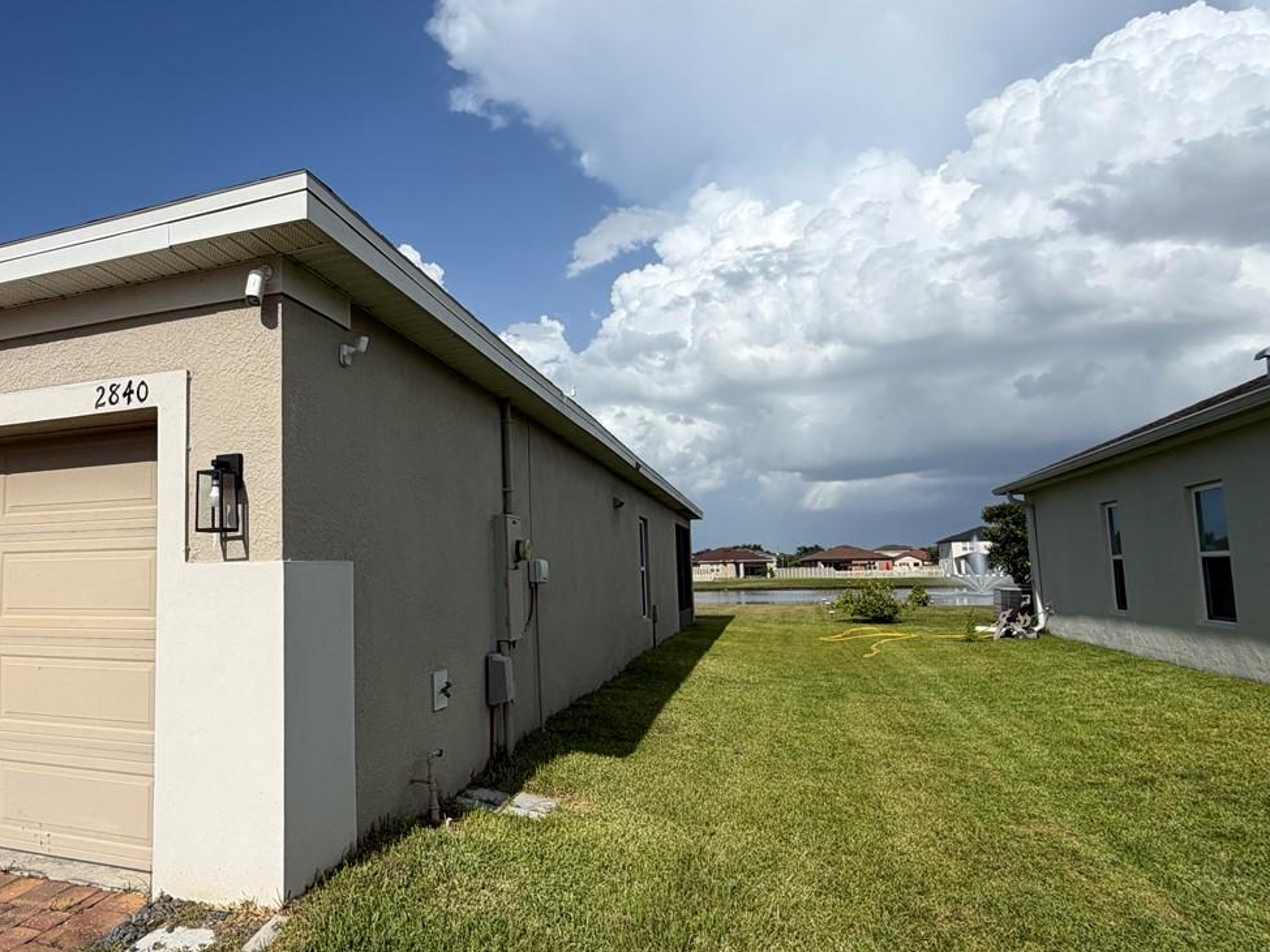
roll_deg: +0.8
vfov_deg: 58.8
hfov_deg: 71.4
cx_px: 406
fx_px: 844
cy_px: 499
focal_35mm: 23
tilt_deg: +5.9
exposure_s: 1/1901
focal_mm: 2.22
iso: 20
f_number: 2.2
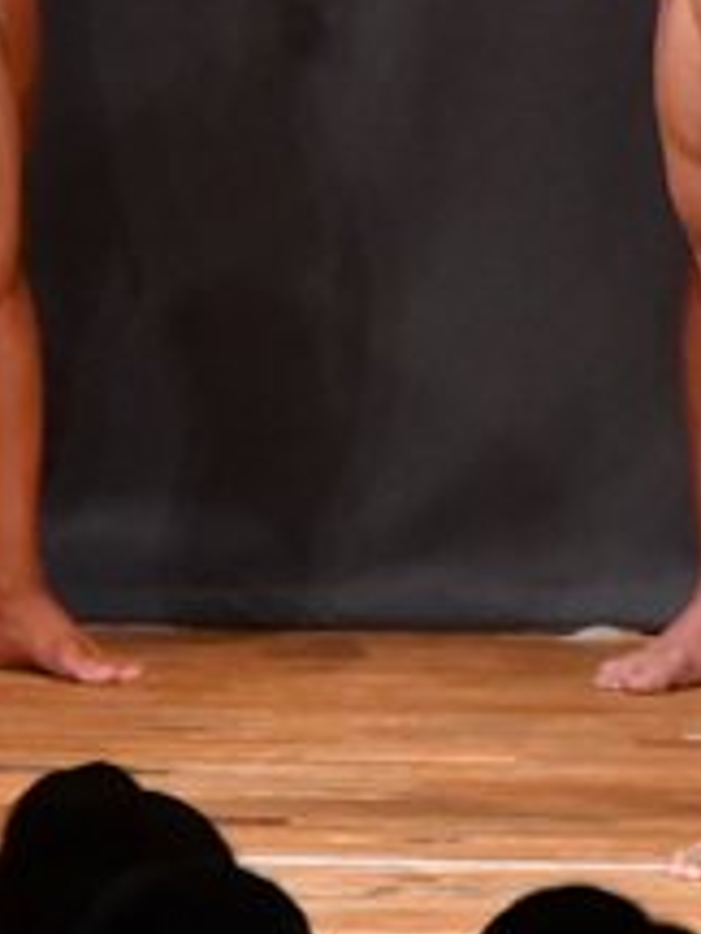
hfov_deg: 1.6
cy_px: -48
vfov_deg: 2.1
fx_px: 25138
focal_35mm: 931
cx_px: 565
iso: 8000
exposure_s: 1/400
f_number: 5.6
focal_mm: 180
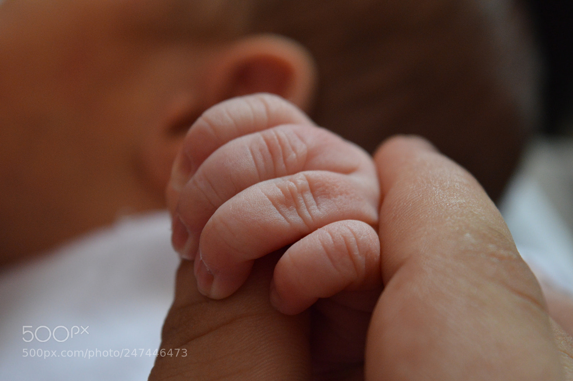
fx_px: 1312
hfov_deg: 24.6
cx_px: 286
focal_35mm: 82
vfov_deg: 16.5
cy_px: 190
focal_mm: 55
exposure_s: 1/15
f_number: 5.6
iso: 1600
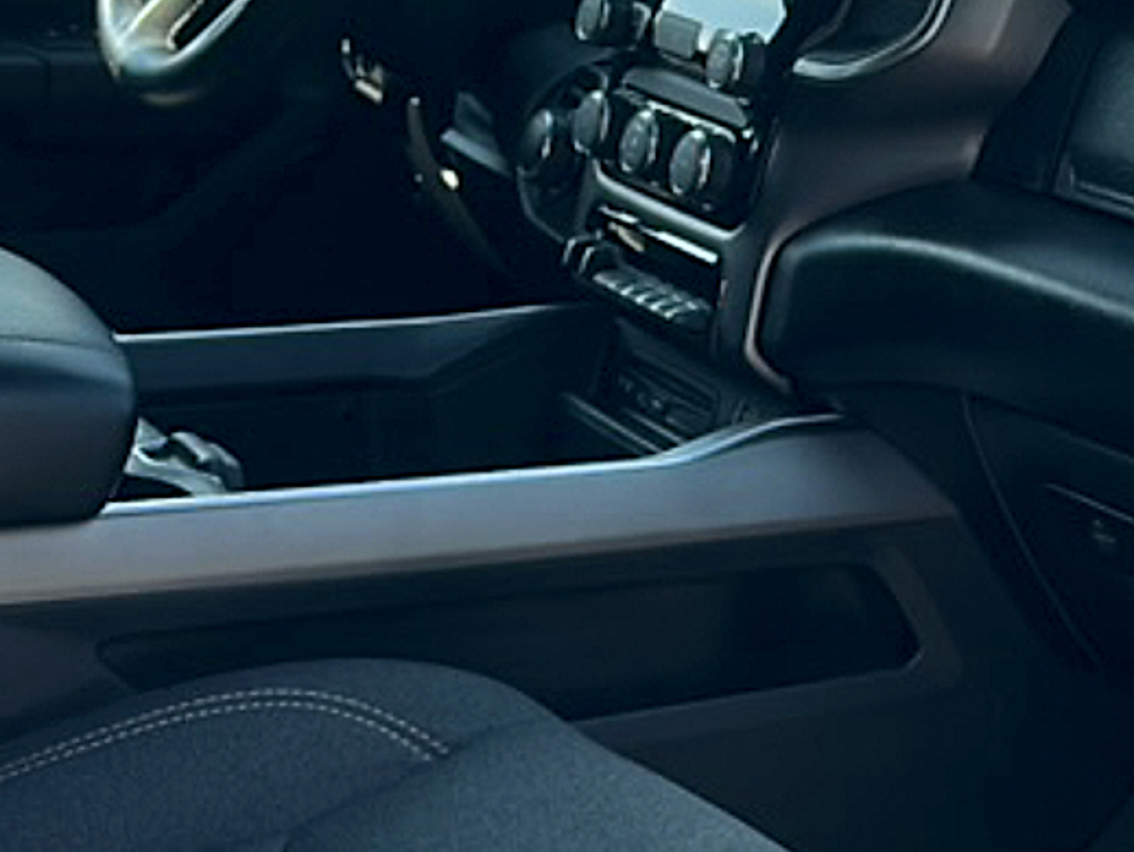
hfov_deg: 25.2
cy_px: 570
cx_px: 778
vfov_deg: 19.1
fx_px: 2524
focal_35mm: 77
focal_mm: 6.86
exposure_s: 1/527
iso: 80
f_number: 1.78
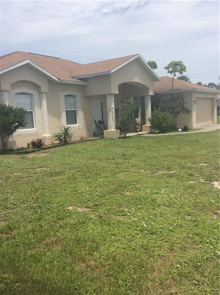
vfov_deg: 56.9
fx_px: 272
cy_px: 148
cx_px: 110
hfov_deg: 44.0
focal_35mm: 32
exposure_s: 1/2288
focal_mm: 3.3
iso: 32
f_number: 2.4
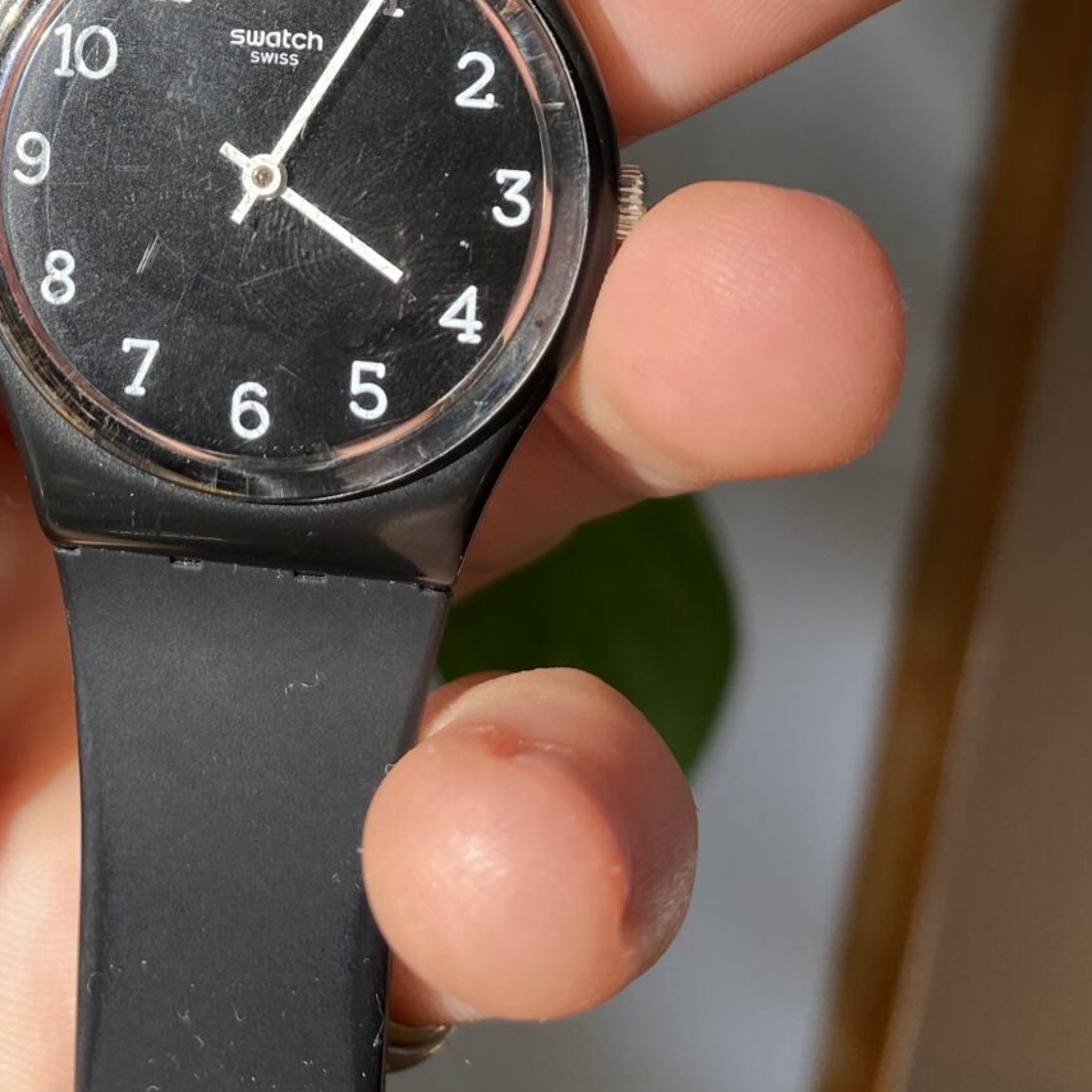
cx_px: 148
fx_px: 1892
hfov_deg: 31.0
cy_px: -15
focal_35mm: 53
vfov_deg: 29.9
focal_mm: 4.25
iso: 40
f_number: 1.8
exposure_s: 1/122
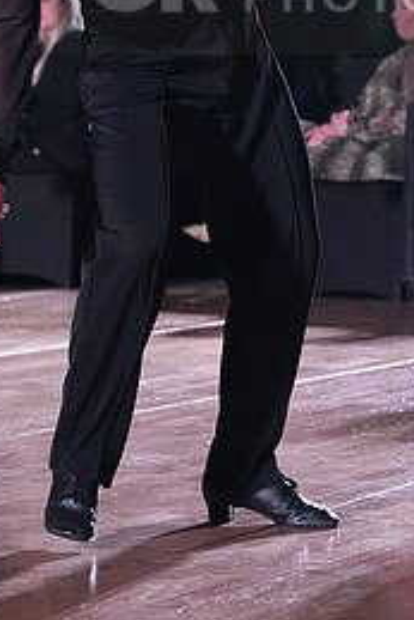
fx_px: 3859
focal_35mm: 224
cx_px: 389
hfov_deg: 6.1
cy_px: -24
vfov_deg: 9.1
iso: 10000
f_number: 5
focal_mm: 100
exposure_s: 1/400
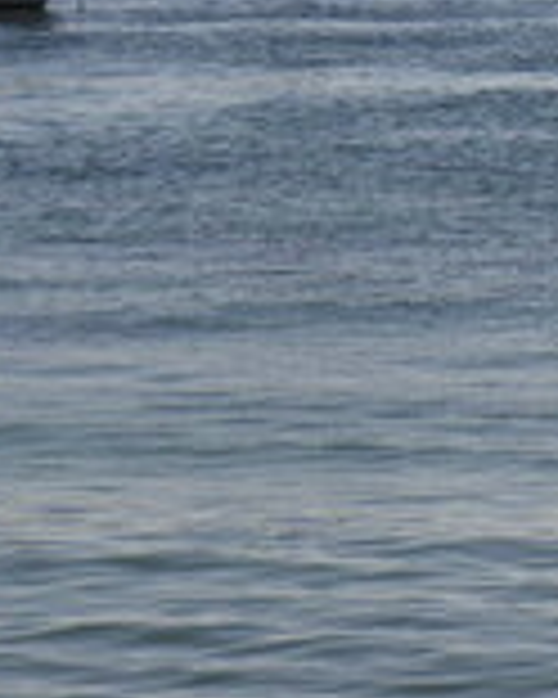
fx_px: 8732
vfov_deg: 4.6
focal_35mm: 423
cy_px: -230
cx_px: 590
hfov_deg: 3.7
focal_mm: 18.76
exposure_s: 1/400
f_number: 6.3
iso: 64
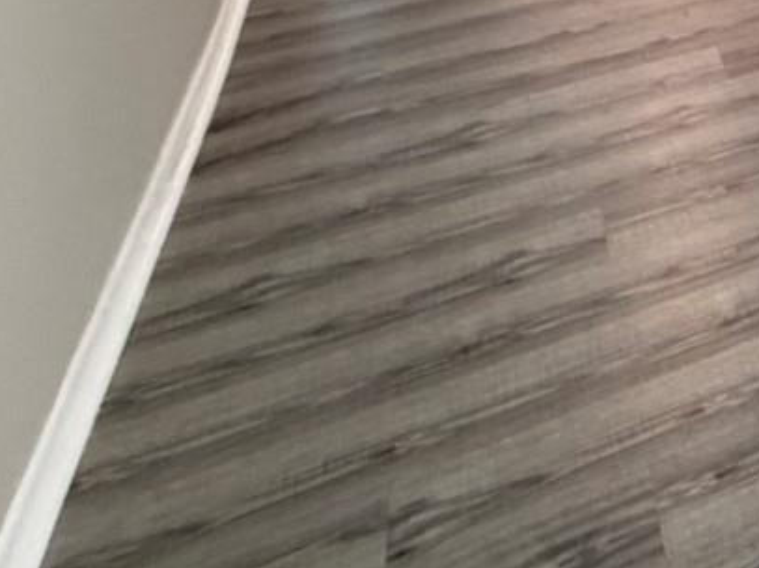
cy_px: -473
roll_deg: -0.3
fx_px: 1206
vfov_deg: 19.4
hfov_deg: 21.9
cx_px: 1365
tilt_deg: -0.1
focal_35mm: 55
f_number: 2.2
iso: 400
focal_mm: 2.22
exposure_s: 1/60
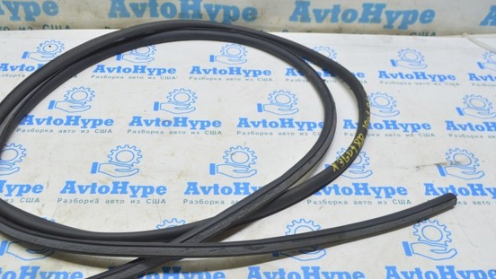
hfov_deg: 50.3
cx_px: 217
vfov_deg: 29.7
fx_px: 526
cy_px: 159
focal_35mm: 40
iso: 400
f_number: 5.6
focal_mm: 22
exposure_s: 1/20
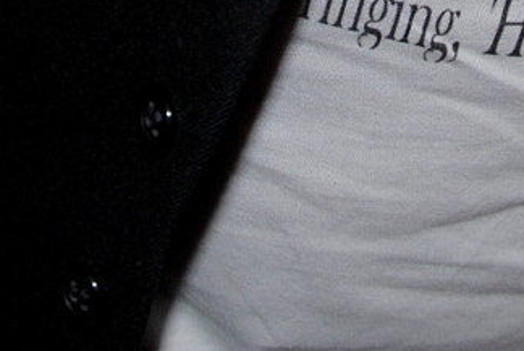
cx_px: 432
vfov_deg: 8.5
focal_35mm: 155
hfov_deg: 13.1
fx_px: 2266
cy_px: -307
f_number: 3.8
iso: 200
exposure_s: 1/60
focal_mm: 21
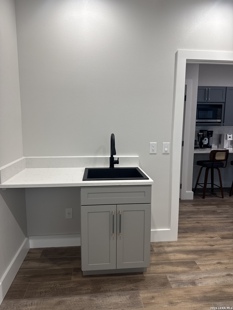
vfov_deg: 71.6
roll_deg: +0.9
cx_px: 116
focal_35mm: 24
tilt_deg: -8.2
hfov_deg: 56.8
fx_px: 215
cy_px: 155
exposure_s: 1/120
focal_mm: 6.76
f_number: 1.78
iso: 200
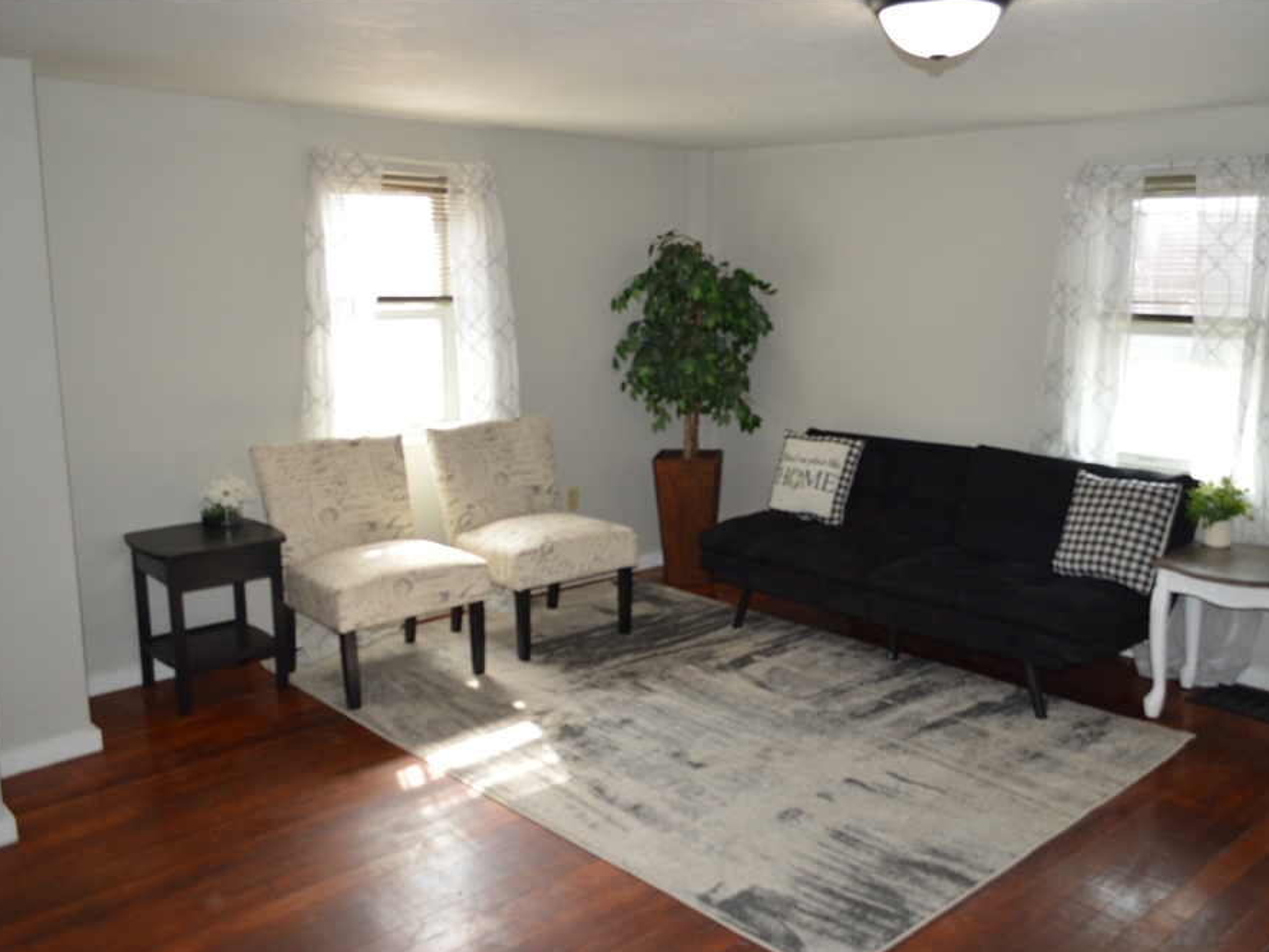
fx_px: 1100
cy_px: 481
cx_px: 703
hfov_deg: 59.8
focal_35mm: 30
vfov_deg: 46.8
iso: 400
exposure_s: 1/125
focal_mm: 18
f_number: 4
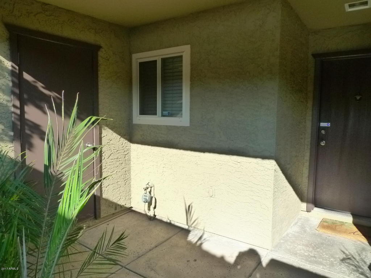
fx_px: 257
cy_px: 139
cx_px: 186
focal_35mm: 24
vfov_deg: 56.8
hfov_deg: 71.6
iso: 400
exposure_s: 1/500
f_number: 3.5
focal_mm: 5.1
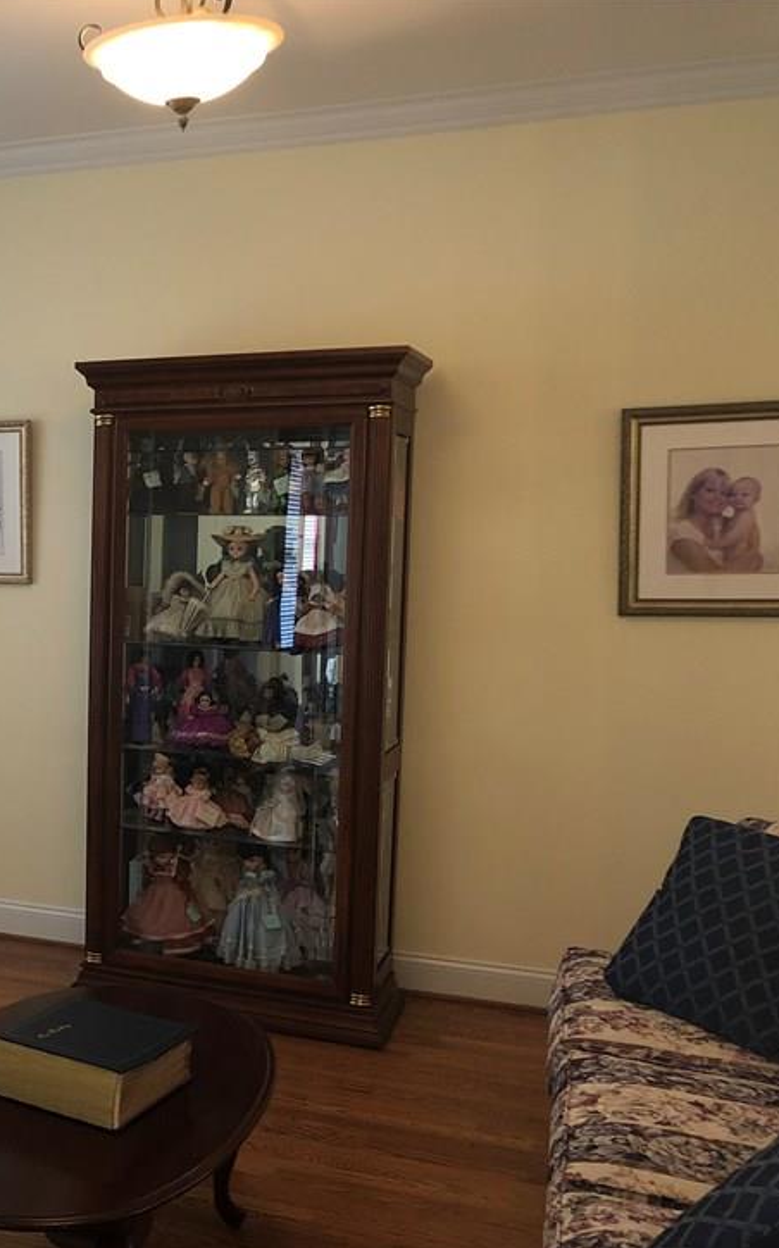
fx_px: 1428
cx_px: -91
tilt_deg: -5.3
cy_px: 657
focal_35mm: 42
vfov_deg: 47.2
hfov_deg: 27.7
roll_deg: -0.3
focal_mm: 3.99
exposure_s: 1/24
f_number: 1.8
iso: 40
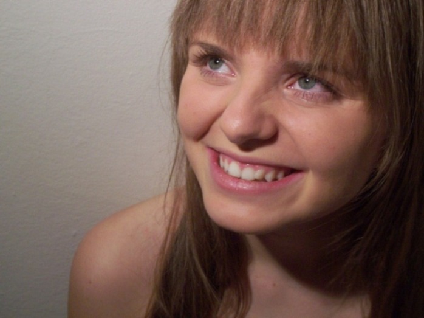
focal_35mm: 53
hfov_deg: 36.2
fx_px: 649
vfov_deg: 27.5
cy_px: 159
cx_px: 212
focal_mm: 8.6
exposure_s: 1/45
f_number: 3.4
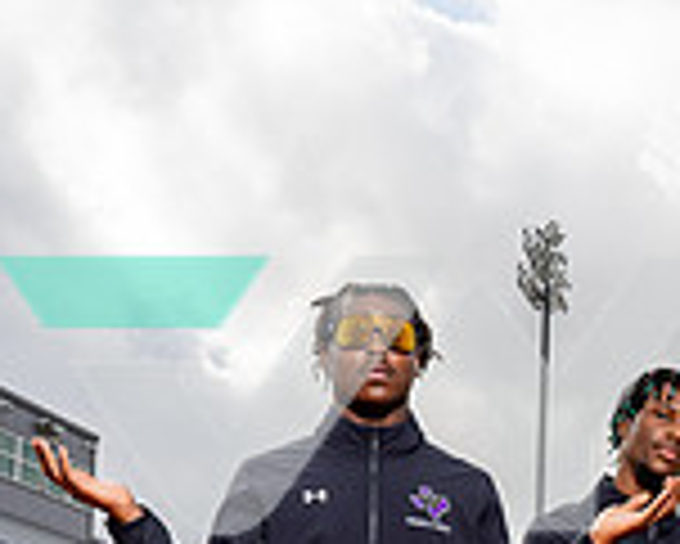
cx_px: 671
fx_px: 1631
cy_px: 715
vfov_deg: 17.7
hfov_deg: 22.7
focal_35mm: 81
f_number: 8
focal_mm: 29
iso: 100
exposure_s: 1/250
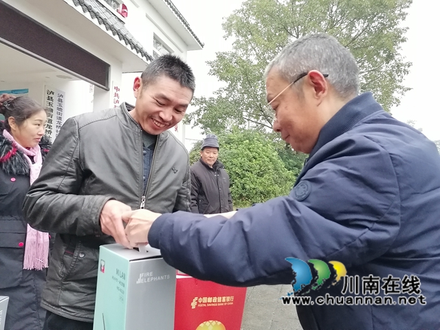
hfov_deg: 65.3
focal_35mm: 27
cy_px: 165
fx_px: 343
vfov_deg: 51.4
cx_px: 220
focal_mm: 5.3
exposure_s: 1/100
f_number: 1.8
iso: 640
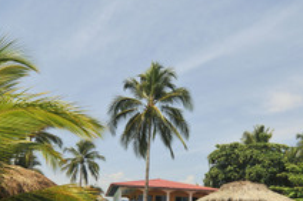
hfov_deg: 53.9
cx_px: 186
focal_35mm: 35
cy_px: 180
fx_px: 295
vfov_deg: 35.5
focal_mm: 11
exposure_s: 1/5000
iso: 500
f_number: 5.6
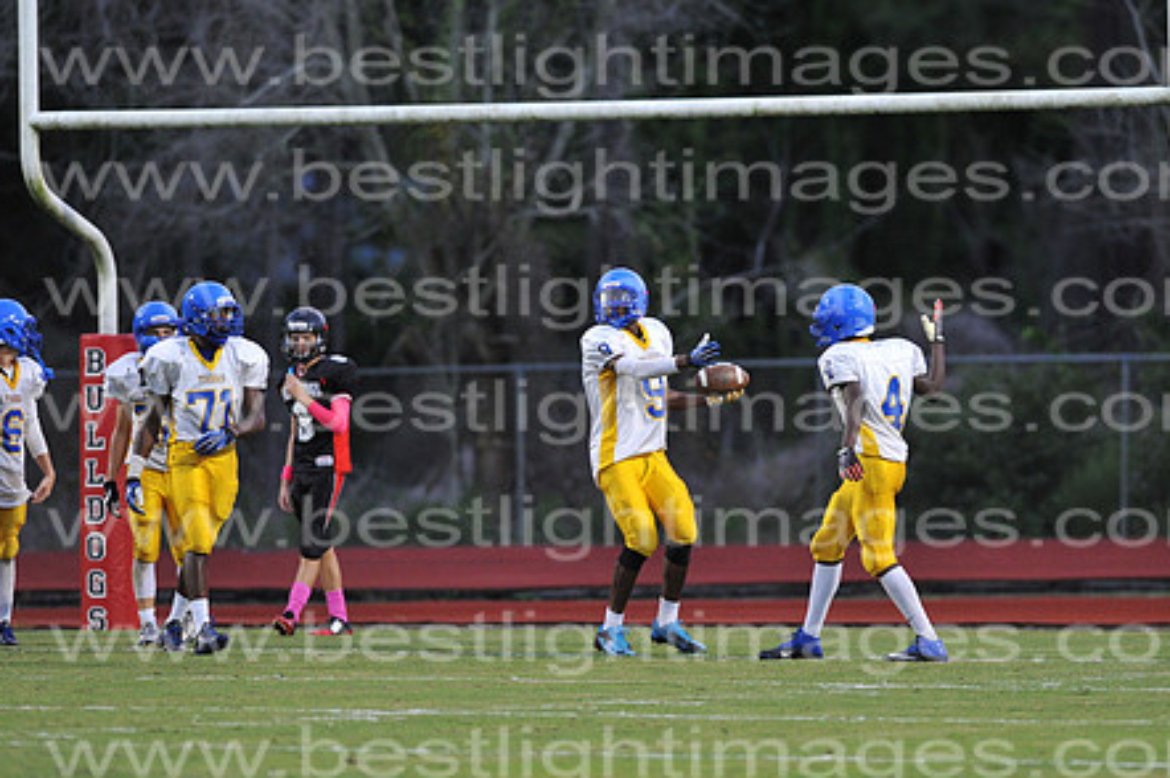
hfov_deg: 5.2
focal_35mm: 394
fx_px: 12795
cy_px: 355
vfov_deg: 3.5
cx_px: 646
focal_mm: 300
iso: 3200
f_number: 4
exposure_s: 1/250
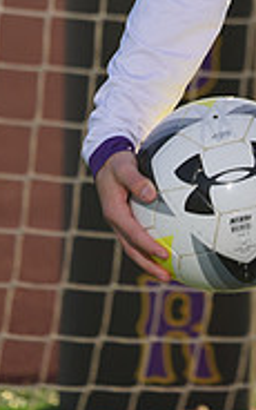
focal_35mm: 1032
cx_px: 331
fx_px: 11520
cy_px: -180
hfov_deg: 1.3
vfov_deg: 2.0
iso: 100
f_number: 9
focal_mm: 321
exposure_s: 1/200
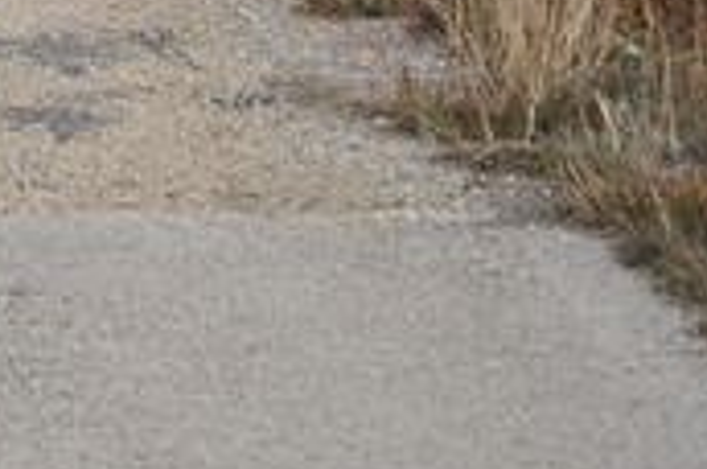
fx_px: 5763
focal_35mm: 294
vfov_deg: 4.6
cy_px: -195
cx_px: -444
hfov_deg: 6.9
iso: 200
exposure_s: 1/160
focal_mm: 58
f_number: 6.3
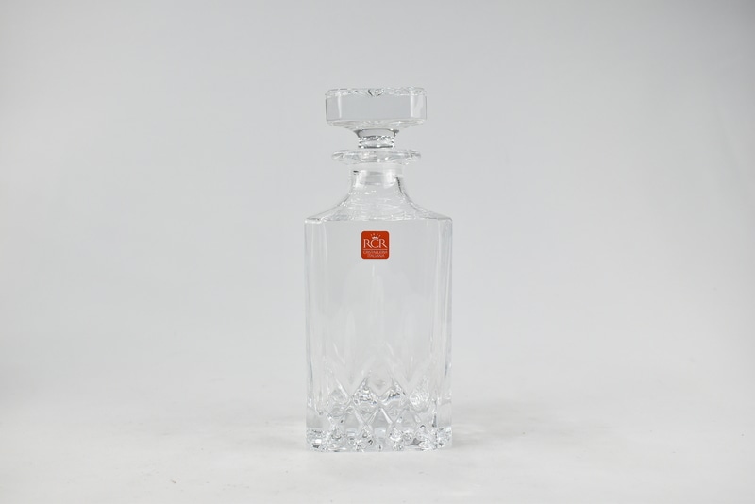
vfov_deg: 26.5
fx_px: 1070
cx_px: 378
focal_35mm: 51
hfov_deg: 38.9
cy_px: 252
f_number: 6.3
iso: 800
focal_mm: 34
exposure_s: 1/160
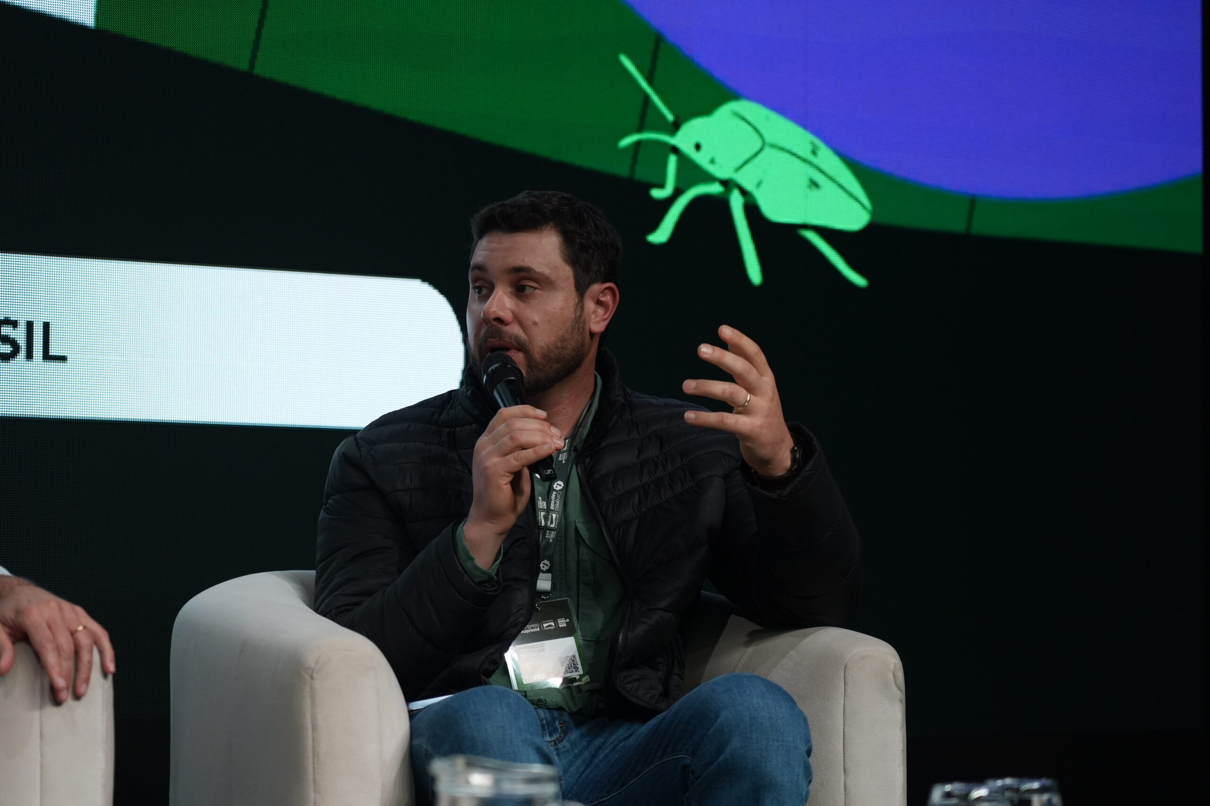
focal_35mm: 105
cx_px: 605
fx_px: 3529
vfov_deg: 13.0
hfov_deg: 19.5
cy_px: 403
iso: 1600
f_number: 4
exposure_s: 1/160
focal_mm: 105
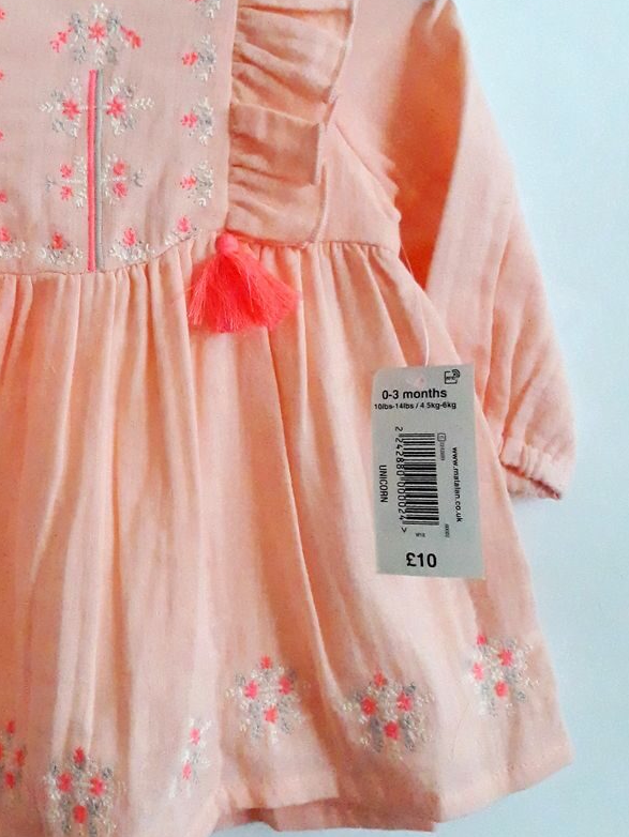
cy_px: 338
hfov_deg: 30.7
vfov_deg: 41.1
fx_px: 1114
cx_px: 118
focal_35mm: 46
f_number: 1.7
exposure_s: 1/127
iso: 800
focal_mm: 3.71
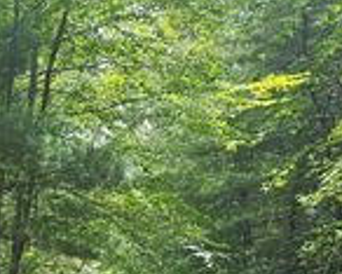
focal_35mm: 77
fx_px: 780
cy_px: 434
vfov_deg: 17.5
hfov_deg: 24.1
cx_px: 37
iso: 25
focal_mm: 6.3
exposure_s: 1/180
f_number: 1.7
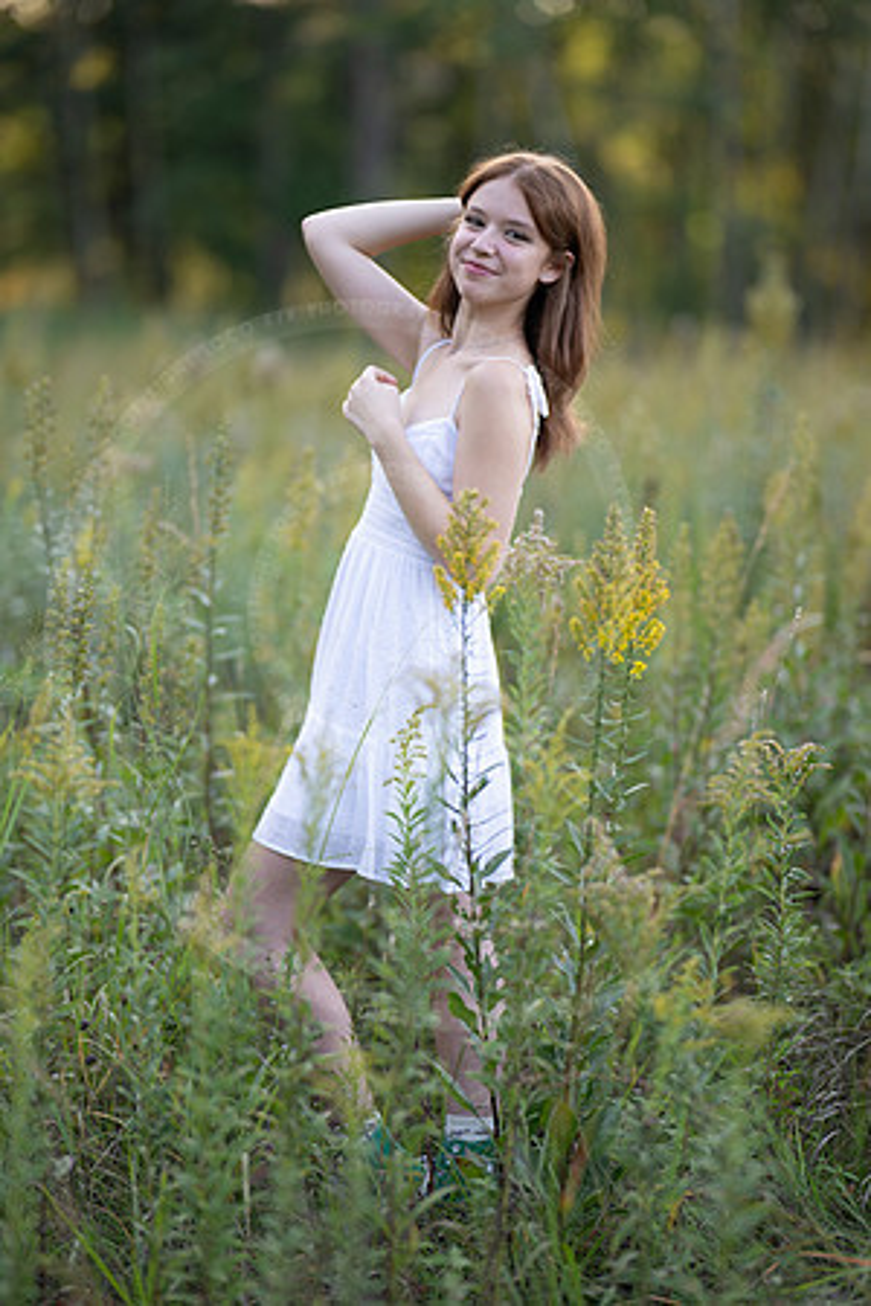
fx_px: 3085
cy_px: 653
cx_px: 436
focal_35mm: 85
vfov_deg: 23.9
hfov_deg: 16.1
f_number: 1.2
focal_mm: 85
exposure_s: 1/800
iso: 160
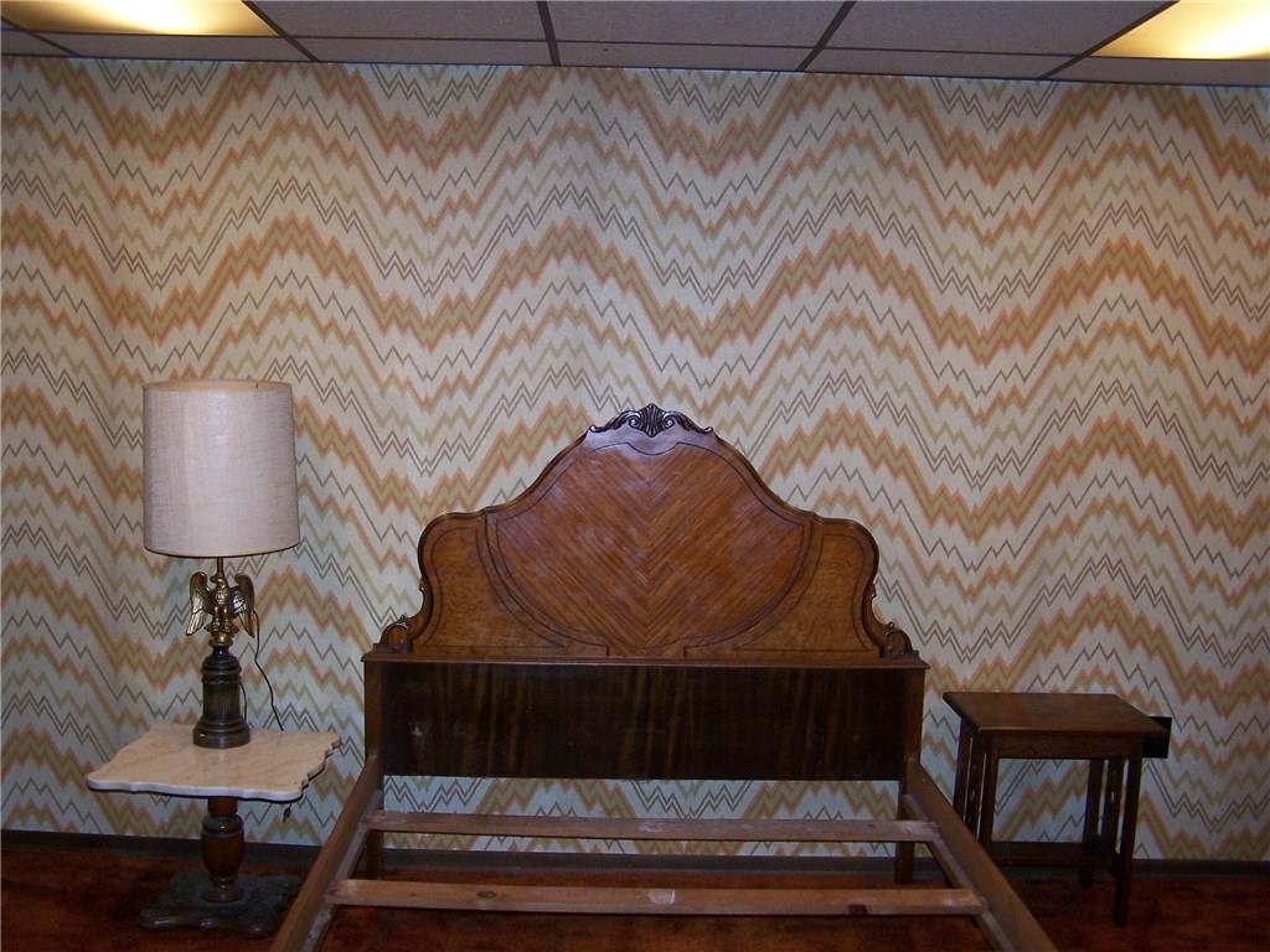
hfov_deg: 49.0
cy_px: 476
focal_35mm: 38
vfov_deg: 37.7
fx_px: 1394
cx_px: 635
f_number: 2.8
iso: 140
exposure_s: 1/60
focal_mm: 6.3
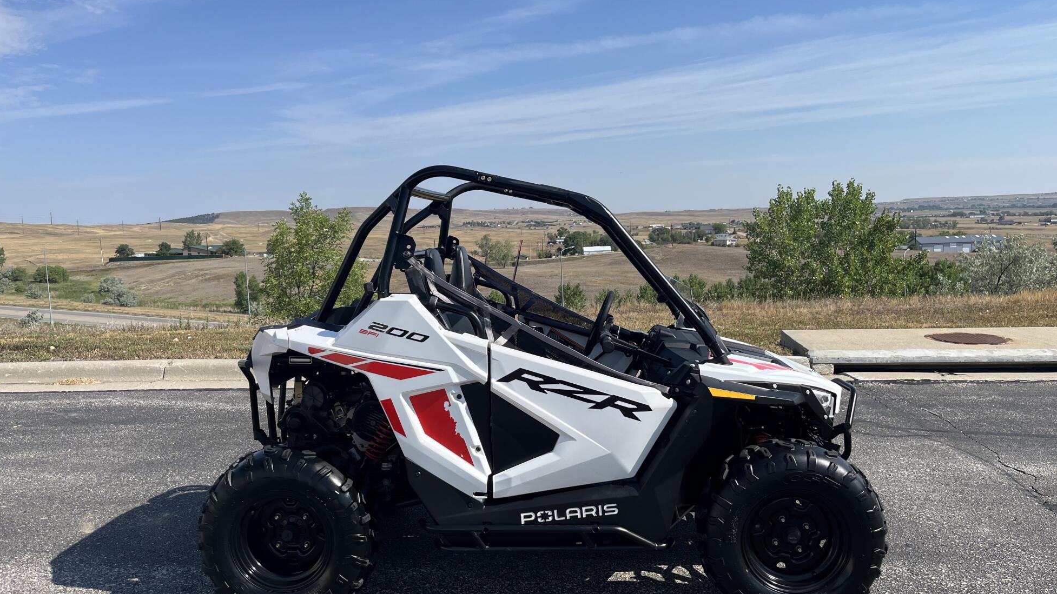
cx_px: 538
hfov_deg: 66.1
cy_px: 290
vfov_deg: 40.2
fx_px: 813
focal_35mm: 29
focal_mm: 5.1
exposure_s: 1/4016
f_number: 1.6
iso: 50
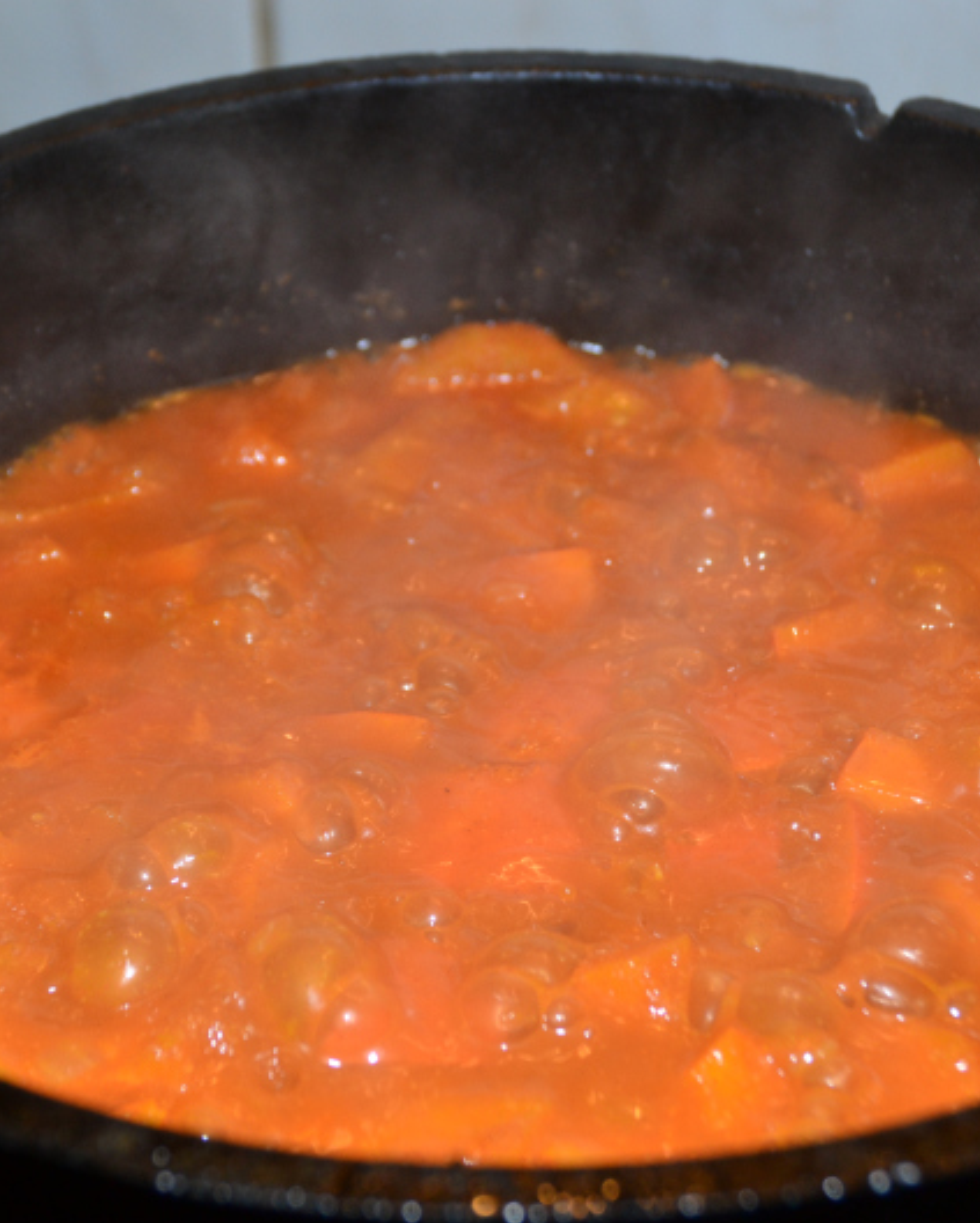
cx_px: 459
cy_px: 615
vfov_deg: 23.5
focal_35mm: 81
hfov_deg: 19.0
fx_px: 2934
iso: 400
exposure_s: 1/60
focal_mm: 38
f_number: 5.6
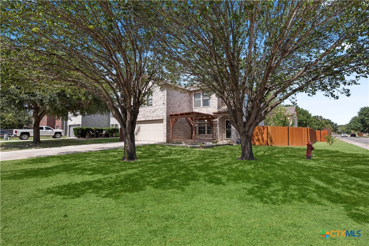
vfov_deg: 70.4
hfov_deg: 93.3
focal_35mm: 17
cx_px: 184
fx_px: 174
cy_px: 123
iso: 100
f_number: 9
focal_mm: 17
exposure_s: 1/160
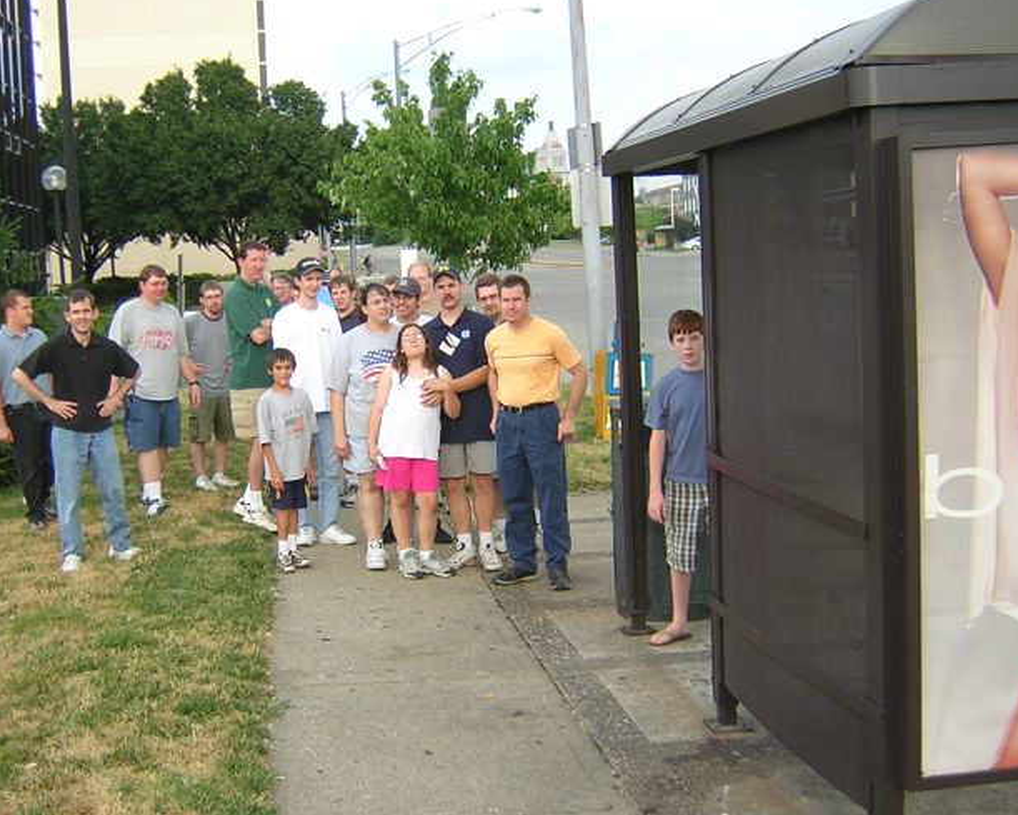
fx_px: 1386
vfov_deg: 32.7
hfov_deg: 40.1
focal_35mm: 46
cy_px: 357
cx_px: 397
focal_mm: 4.7
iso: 100
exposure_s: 1/175
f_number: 2.6
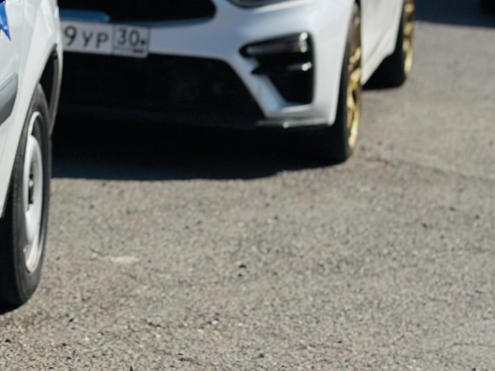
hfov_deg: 11.2
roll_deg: -2.7
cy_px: -130
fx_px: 2388
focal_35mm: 167
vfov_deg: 8.7
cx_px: -319
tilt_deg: -2.7
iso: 100
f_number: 1.78
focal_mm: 6.86
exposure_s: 1/9804
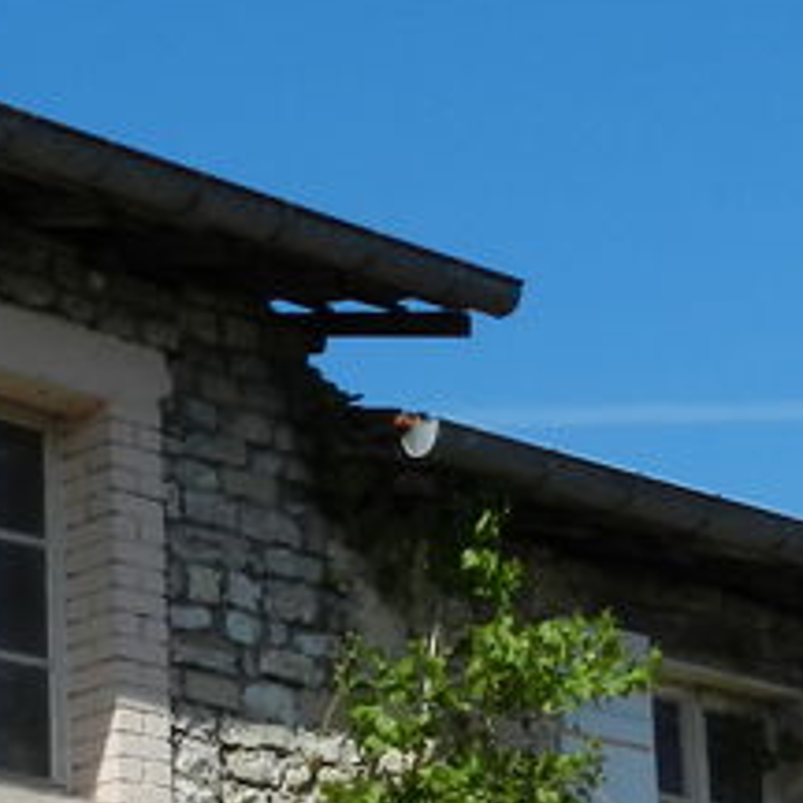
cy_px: 1071
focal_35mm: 131
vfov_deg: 12.8
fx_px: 3438
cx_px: 22
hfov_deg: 13.2
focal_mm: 5.6
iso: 160
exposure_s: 1/800
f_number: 5
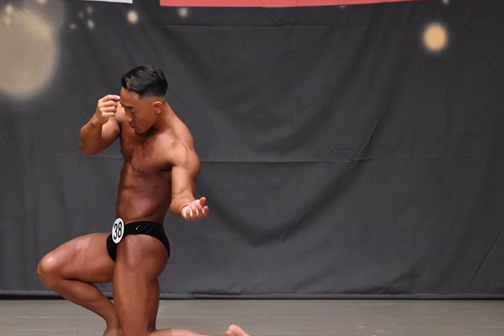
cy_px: 176
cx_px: 199
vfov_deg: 4.1
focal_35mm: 332
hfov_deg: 6.2
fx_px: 4645
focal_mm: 170
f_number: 5.6
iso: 6400
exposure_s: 1/400
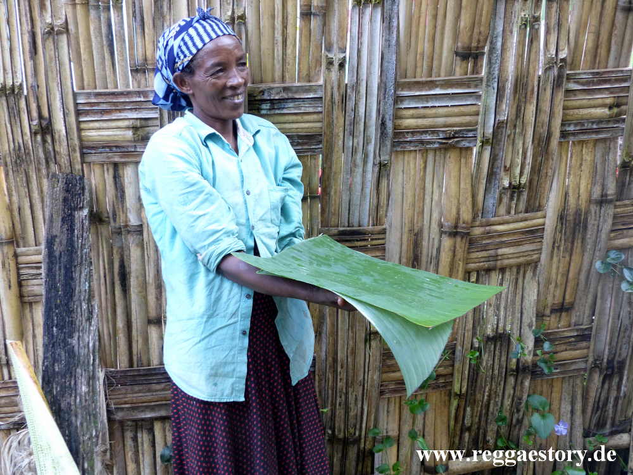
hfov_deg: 35.5
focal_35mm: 54
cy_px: 238
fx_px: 987
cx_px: 316
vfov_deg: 27.0
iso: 320
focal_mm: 9.8
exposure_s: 1/60
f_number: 2.8
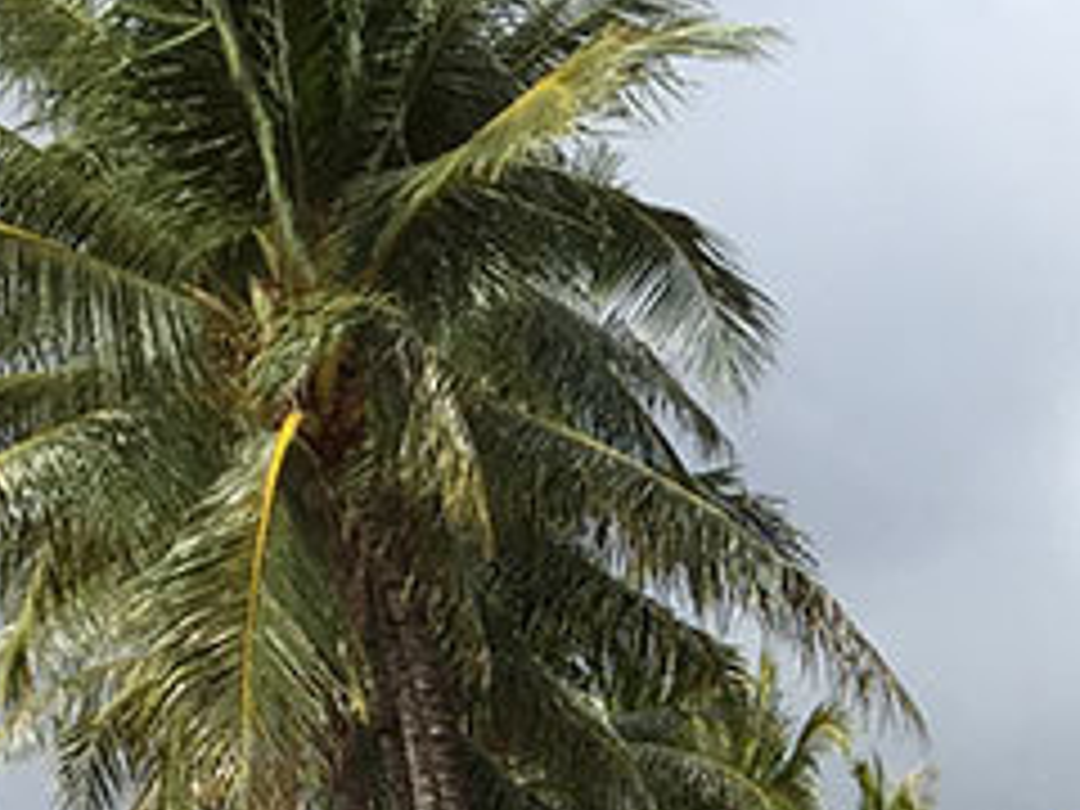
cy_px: 1530
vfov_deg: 11.7
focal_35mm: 116
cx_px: 1372
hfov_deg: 16.1
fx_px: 3619
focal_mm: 4.15
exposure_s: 1/2475
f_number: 2.2
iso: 32
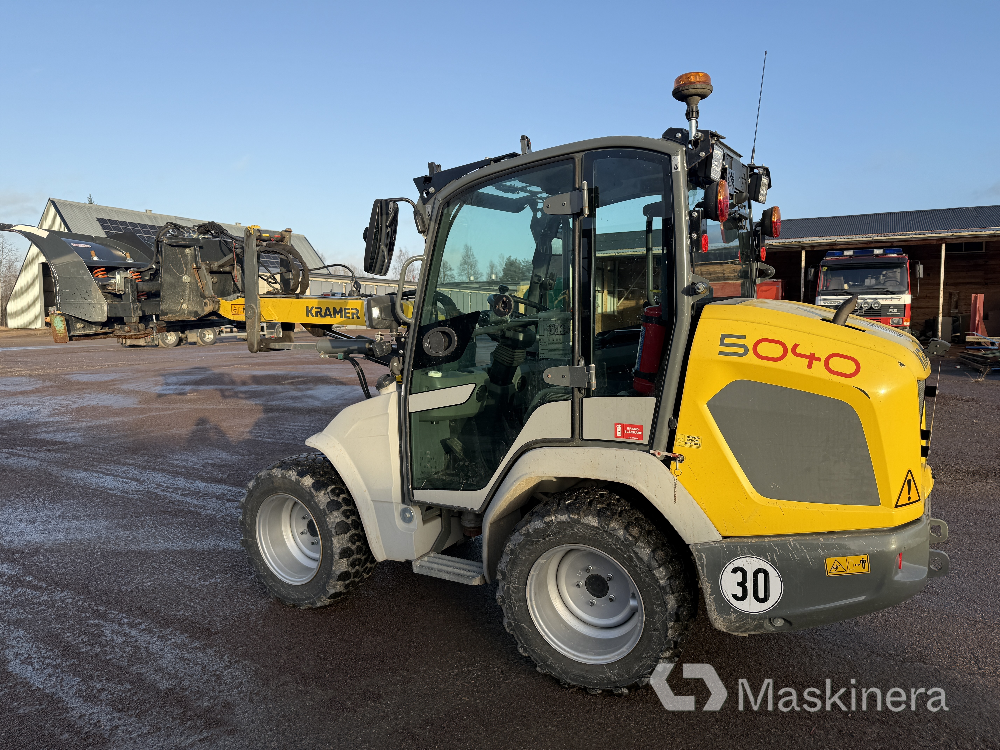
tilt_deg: -3.7
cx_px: 500
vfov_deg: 56.8
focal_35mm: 24
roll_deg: +1.0
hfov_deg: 71.6
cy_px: 375
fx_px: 693
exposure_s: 1/1770
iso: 80
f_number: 1.78
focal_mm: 6.76
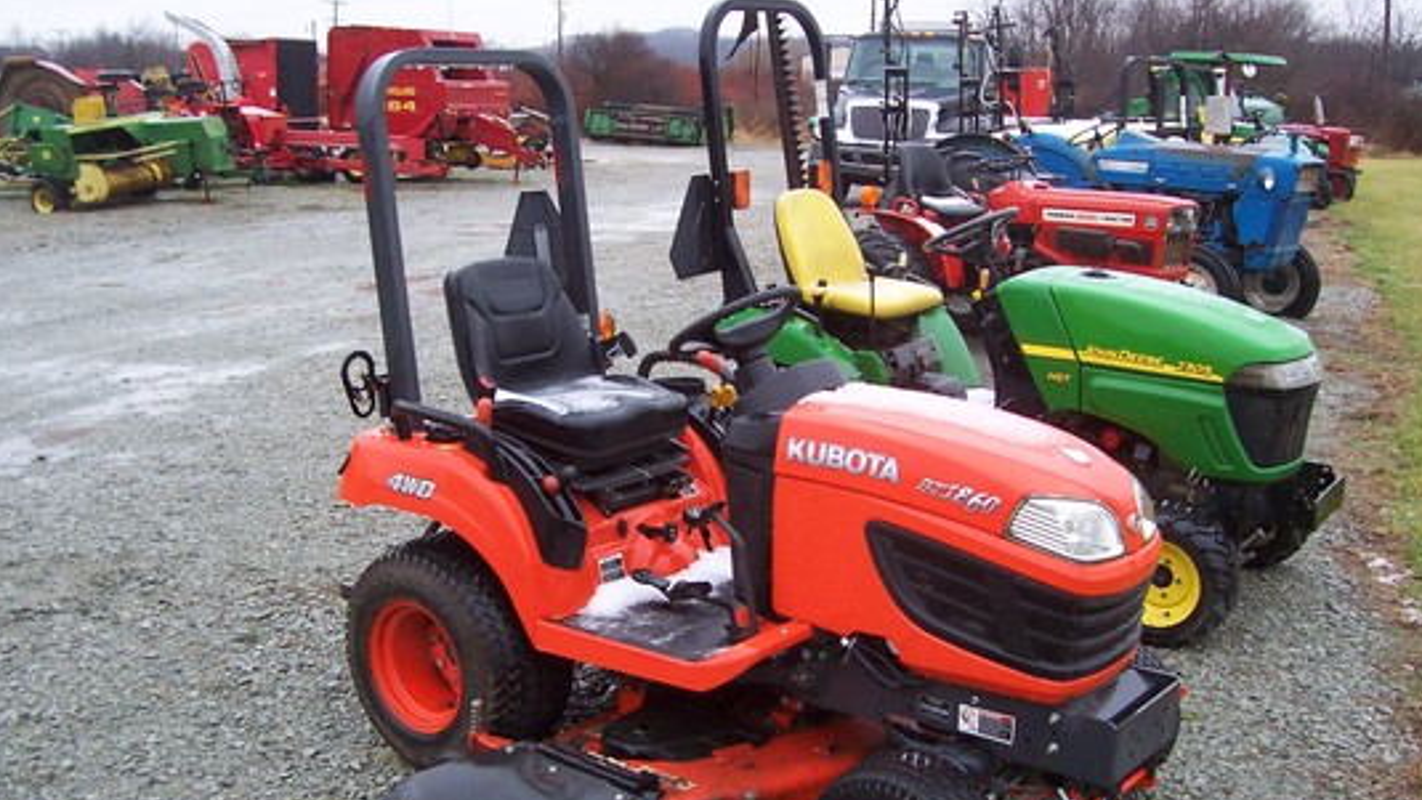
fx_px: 1546
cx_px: 712
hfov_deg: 49.4
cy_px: 489
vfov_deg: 28.9
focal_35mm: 41
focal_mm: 5.6
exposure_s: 1/60
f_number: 2.8
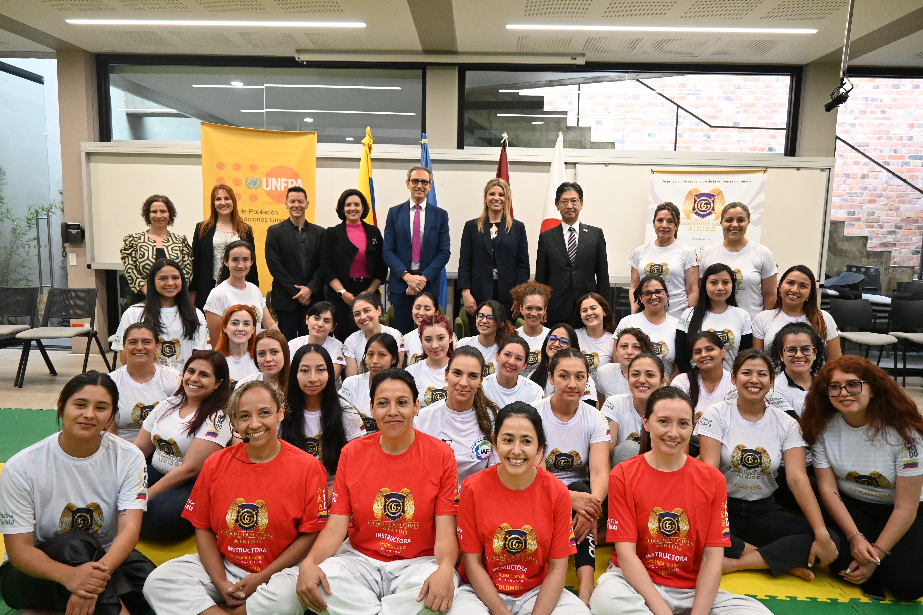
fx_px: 615
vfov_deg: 53.1
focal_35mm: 24
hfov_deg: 73.7
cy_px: 308
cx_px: 462
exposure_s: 1/125
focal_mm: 16
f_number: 3.5
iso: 1800
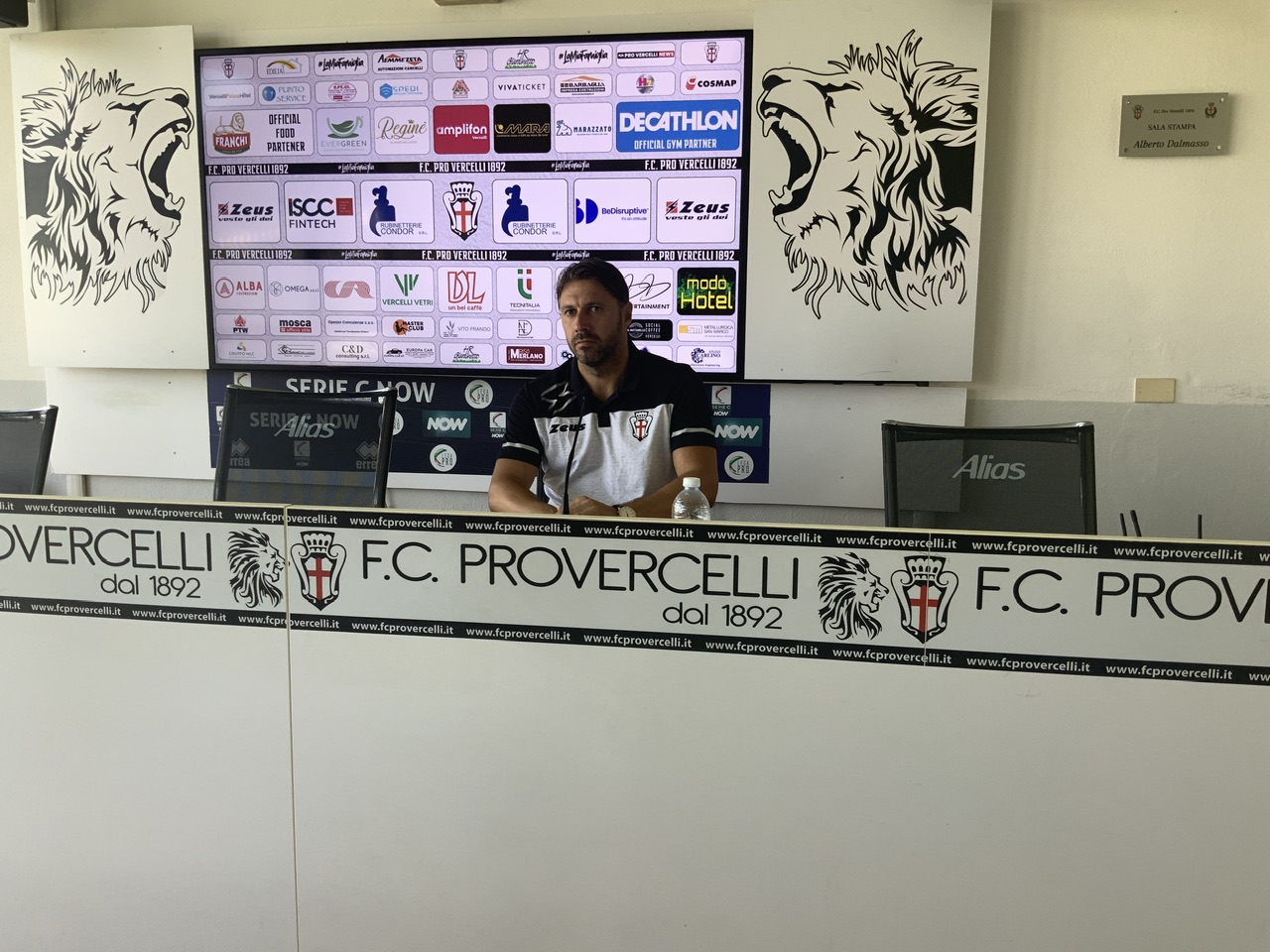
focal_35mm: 29
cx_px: 635
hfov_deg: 61.7
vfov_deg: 48.2
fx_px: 1064
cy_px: 476
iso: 20
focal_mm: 3
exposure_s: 1/100
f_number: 1.8
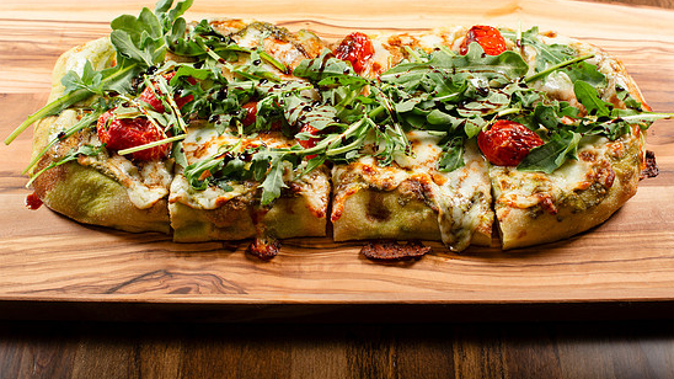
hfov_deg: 34.9
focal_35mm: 60
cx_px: 349
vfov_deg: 20.0
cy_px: 136
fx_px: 1072
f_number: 8
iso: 250
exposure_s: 1/250
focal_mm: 50
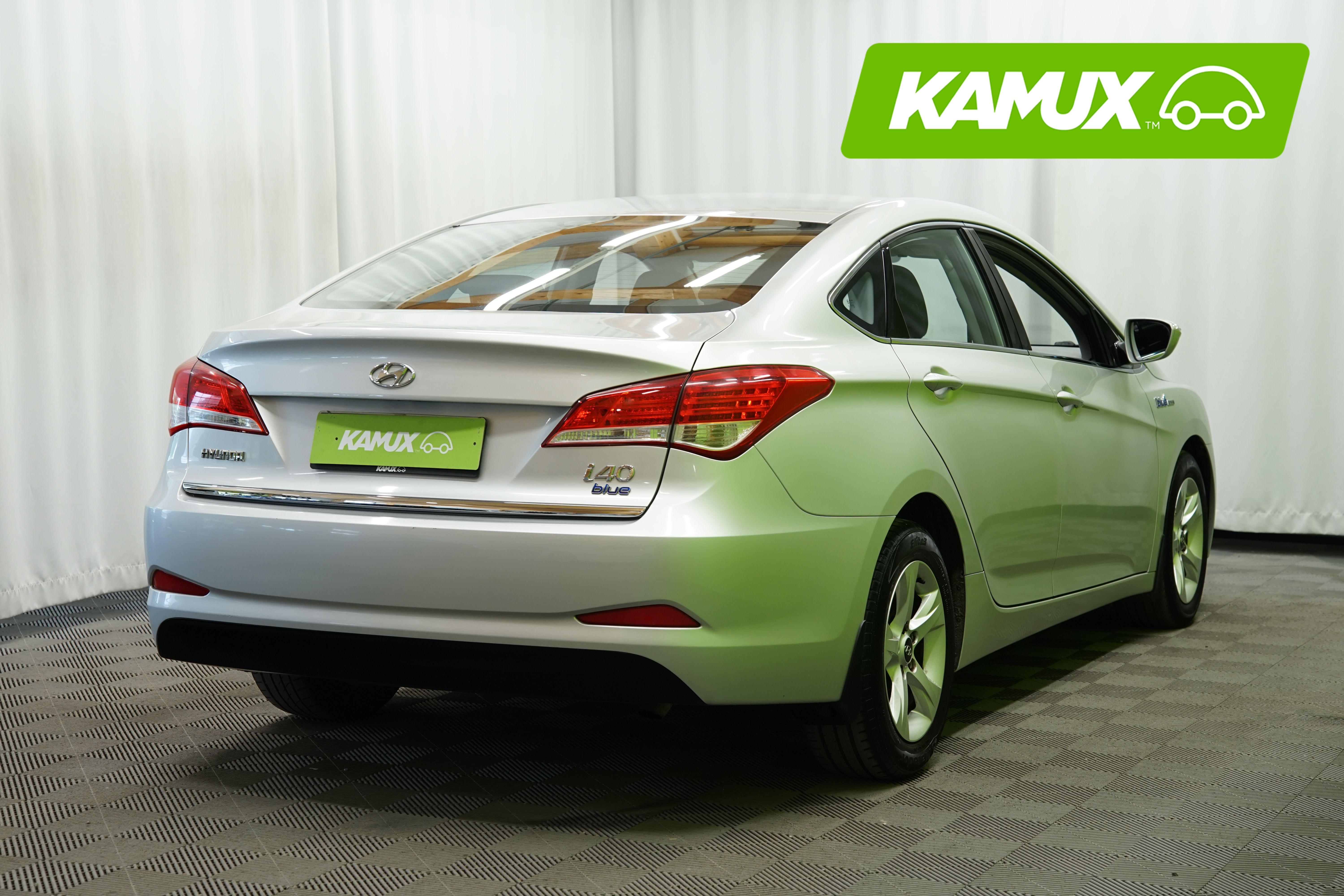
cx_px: 672
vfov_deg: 21.6
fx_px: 2352
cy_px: 448
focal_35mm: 63
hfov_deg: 31.9
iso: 500
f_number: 5.6
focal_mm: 63
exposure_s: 1/20
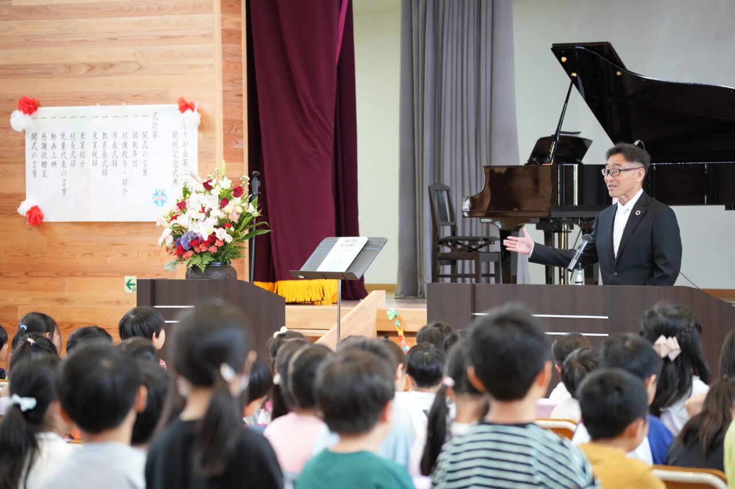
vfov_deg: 8.8
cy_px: 244
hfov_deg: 13.2
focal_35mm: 156
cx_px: 368
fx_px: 3184
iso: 5000
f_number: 5.6
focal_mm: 156
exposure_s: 1/160
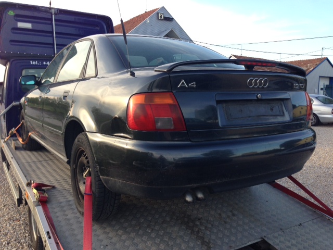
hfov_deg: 55.4
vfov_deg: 42.9
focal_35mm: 33
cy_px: 125
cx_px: 166
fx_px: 317
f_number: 2.4
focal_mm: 4.13
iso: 50
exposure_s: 1/222
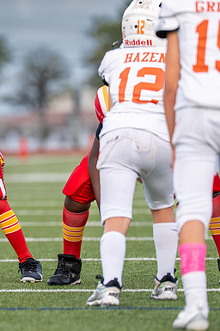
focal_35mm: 530
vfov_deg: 3.9
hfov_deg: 2.6
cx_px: -73
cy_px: 151
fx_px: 4867
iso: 400
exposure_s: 1/2500
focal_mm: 200
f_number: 2.8
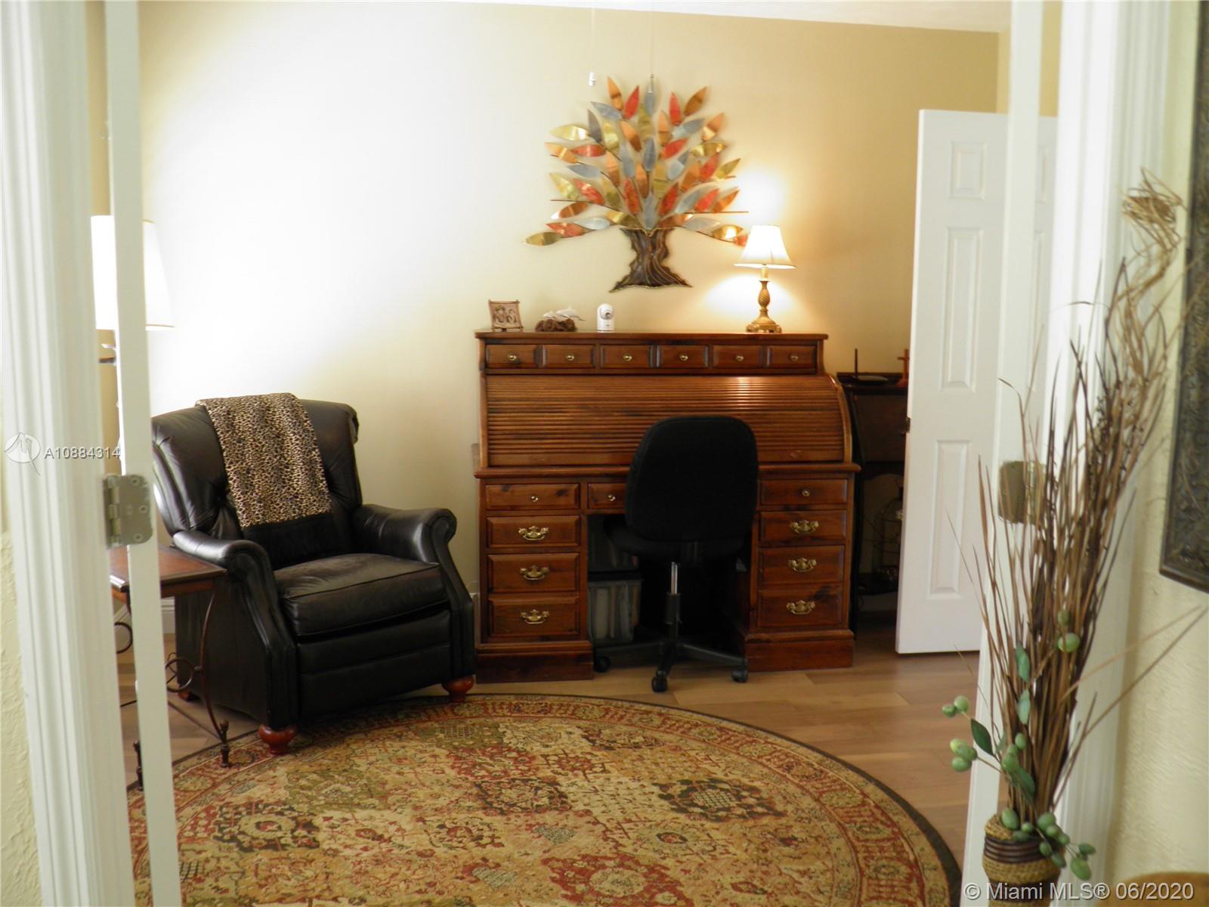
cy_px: 454
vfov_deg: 46.8
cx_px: 604
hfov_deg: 60.0
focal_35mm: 30
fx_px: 1048
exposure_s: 1/13
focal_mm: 5.5
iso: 100
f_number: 3
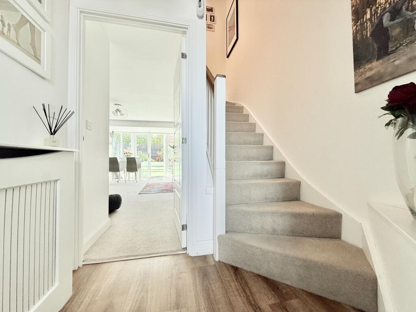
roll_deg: +0.1
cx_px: 208
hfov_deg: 102.1
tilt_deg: +1.8
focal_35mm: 14
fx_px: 168
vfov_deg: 85.7
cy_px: 156
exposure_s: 1/100
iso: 64
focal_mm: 2.22
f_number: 2.2
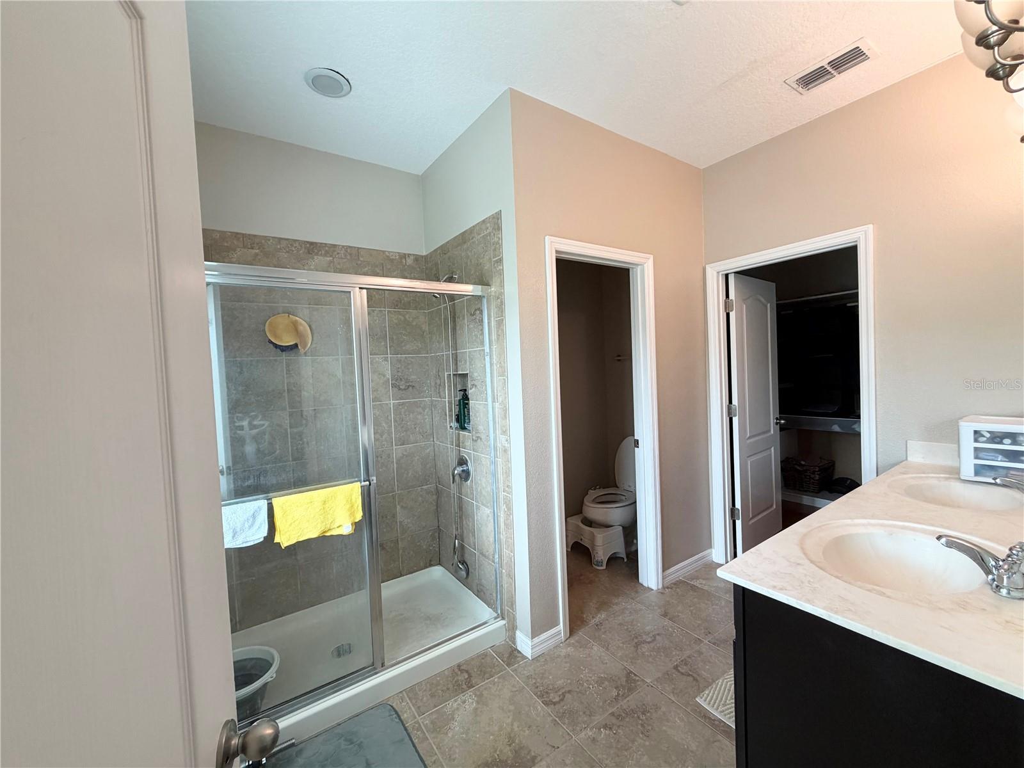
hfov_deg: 102.1
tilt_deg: -1.4
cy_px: 384
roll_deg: +3.1
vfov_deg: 85.7
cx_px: 512
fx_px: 414
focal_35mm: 14
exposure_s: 1/120
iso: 250
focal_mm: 2.22
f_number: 2.2
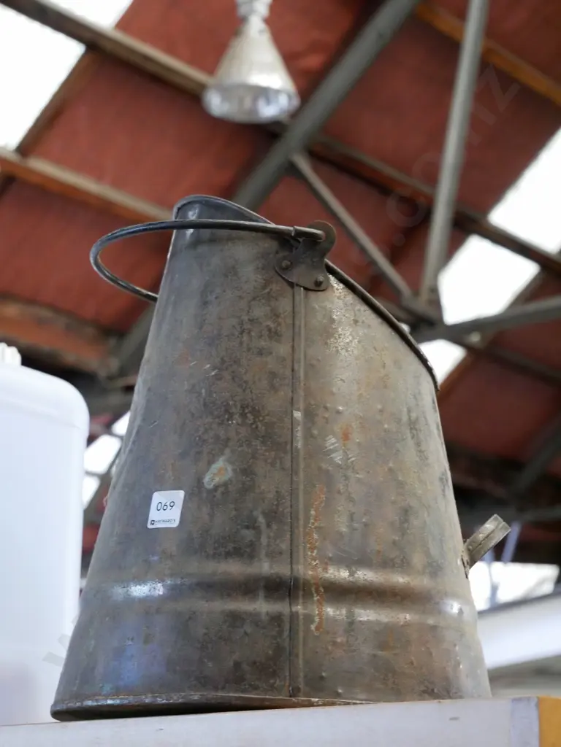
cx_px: 280
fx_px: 1685
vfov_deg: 25.0
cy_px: 374
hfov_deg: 18.9
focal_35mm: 78
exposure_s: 1/100
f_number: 5.4
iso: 3200
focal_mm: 39
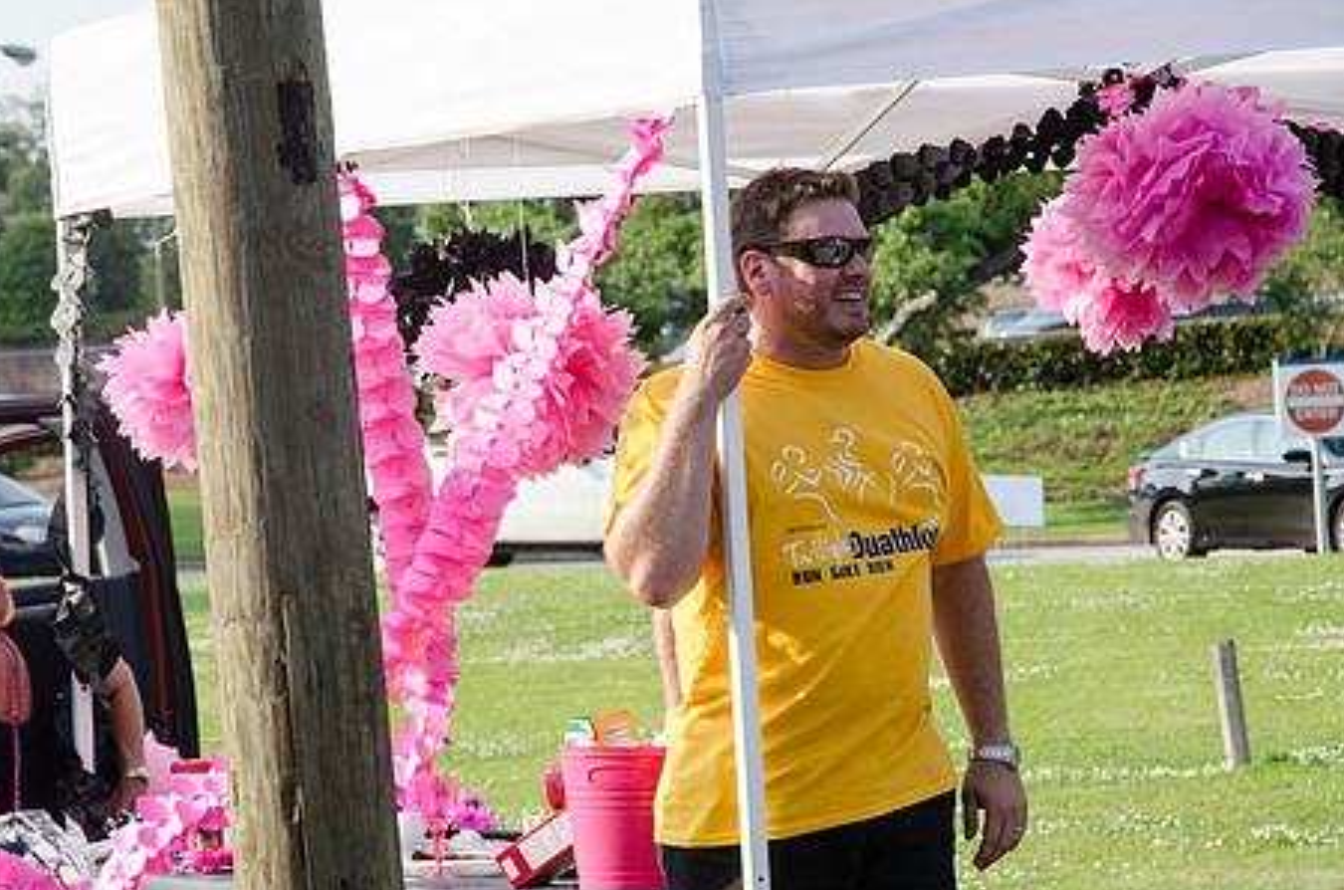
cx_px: 705
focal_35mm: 178
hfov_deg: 11.6
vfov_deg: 7.7
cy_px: 469
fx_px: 6631
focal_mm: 92
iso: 800
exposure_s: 1/1250
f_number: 9
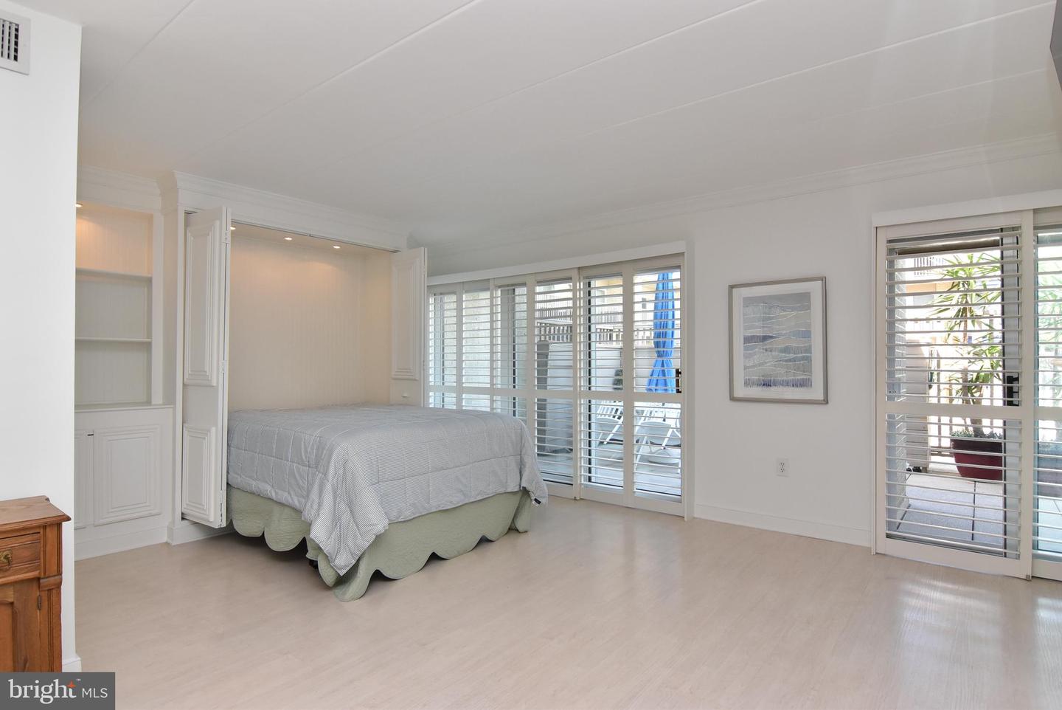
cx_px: 531
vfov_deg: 67.5
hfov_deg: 90.0
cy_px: 355
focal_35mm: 18
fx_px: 531
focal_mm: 12
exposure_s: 1/80
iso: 800
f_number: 8
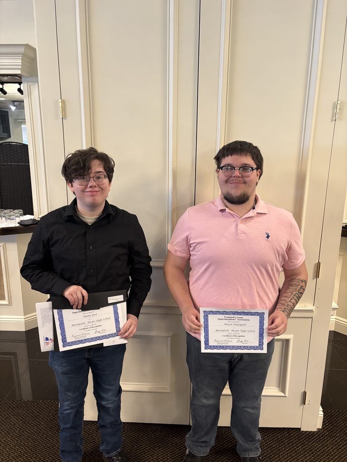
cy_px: 231
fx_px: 348
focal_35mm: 26
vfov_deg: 67.3
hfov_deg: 53.1
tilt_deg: -13.4
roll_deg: -0.3
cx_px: 174
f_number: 1.6
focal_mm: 5.96
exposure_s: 1/60
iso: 400
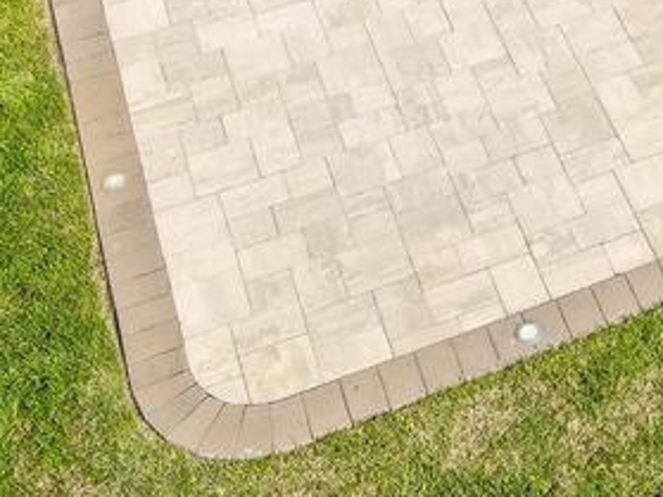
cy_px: -244
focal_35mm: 88
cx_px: 858
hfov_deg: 20.4
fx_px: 1685
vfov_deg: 15.5
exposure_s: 1/480
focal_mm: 4.5
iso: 100
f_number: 2.8
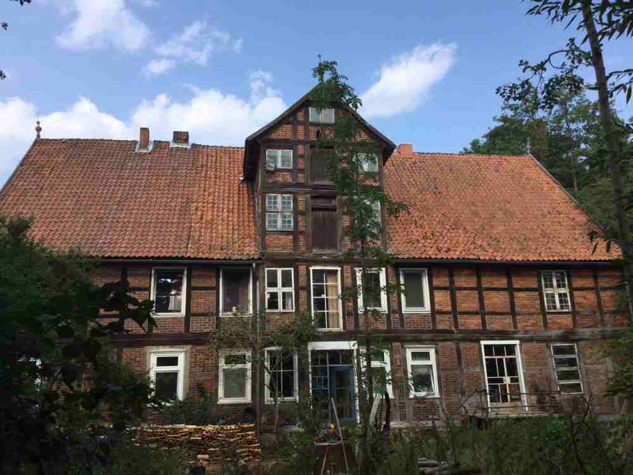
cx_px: 316
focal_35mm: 31
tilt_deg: +14.6
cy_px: 238
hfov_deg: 58.4
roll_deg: -0.5
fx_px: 567
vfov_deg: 45.4
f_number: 2.4
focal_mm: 3.3
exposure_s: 1/776
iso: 25
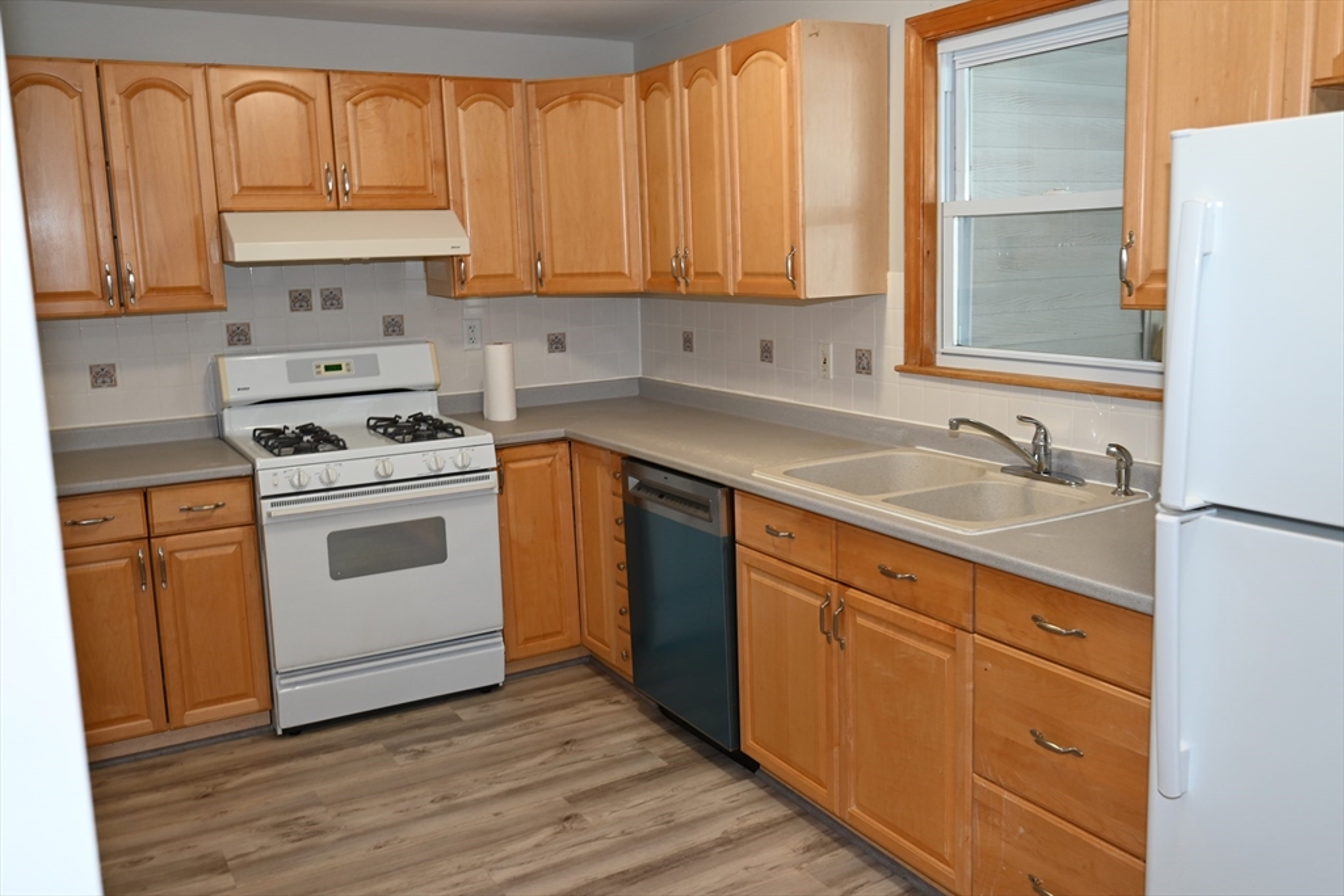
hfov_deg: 61.9
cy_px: 448
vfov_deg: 43.6
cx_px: 672
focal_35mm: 30
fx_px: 1120
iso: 360
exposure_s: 1/60
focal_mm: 30
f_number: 4
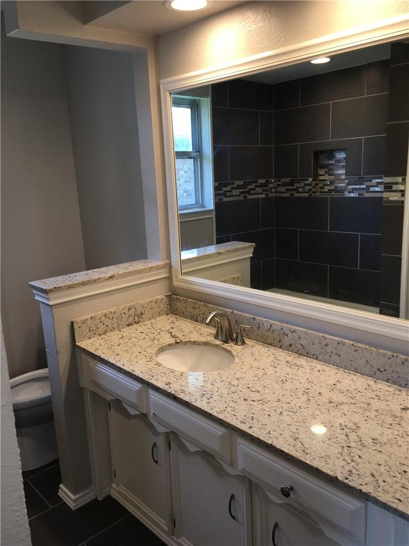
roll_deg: +2.7
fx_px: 457
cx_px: 204
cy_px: 273
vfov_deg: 61.7
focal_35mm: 29
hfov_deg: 48.2
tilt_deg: -11.4
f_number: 2.2
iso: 25
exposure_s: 1/37
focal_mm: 4.15
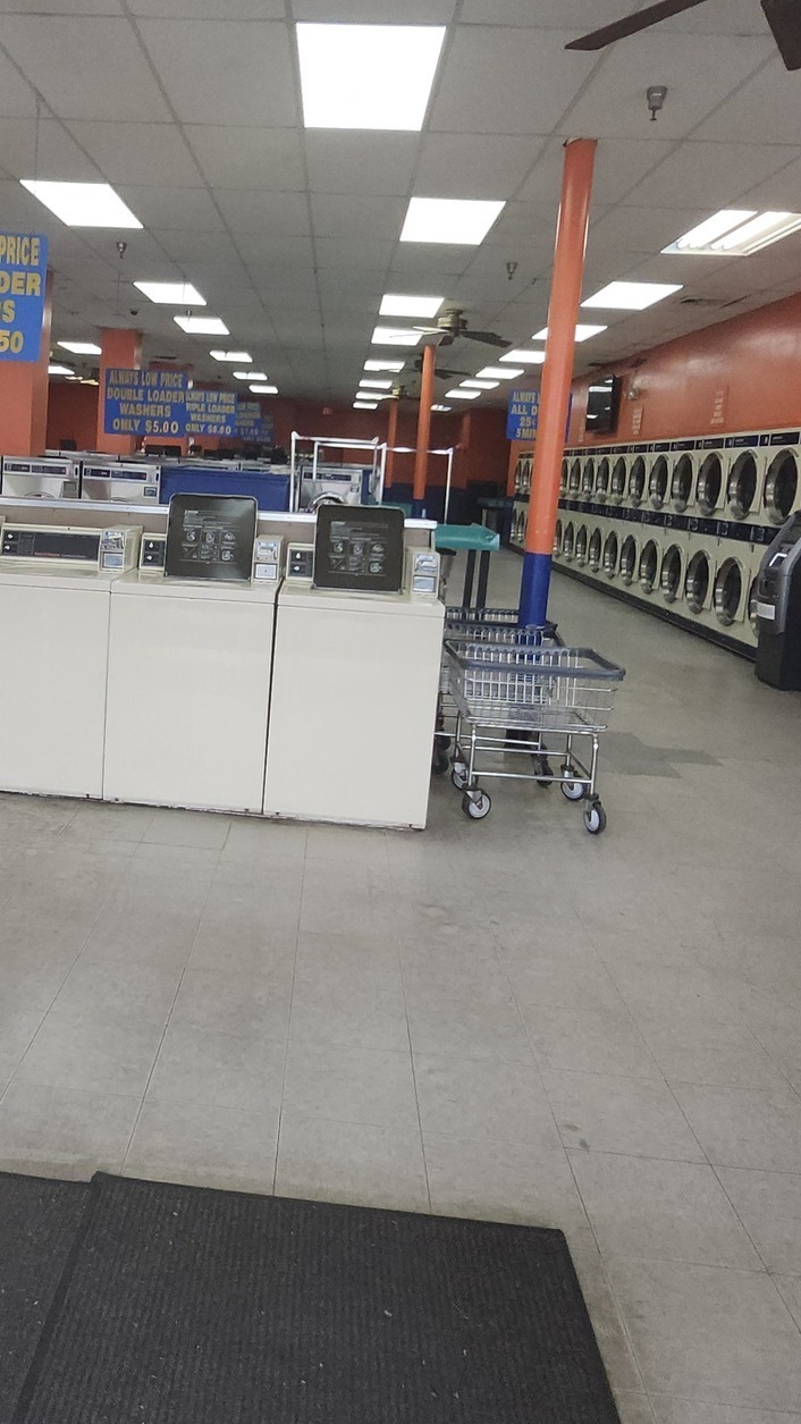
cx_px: 245
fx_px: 982
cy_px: 613
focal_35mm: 26
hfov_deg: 43.5
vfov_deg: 71.5
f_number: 2.2
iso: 80
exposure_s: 1/120
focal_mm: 1.74
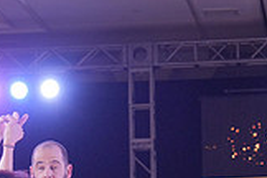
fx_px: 1861
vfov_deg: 5.4
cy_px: 314
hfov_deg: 8.2
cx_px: -7
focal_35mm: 251
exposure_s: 1/500
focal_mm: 70
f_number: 4
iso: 2000
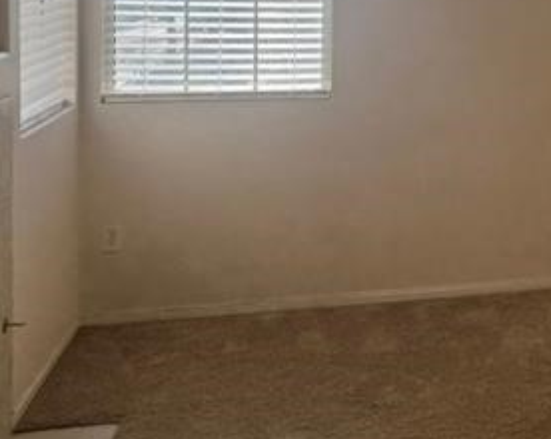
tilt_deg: -2.3
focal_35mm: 68
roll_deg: -1.8
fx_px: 1107
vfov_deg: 21.8
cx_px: 765
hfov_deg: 23.7
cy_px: 26
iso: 80
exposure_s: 1/1261
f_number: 1.78
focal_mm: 6.76
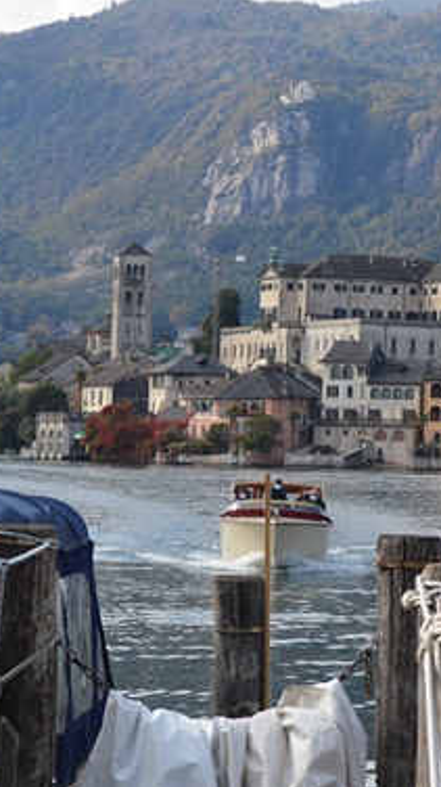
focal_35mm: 127
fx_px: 2645
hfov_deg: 9.4
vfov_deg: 16.9
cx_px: 487
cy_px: 335
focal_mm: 38
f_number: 8
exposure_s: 1/250
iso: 100
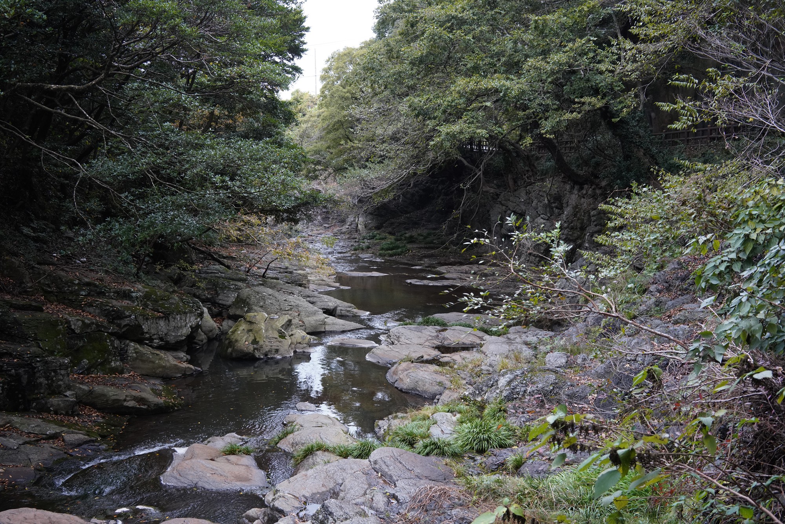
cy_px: 262
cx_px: 392
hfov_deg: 54.4
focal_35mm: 35
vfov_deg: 37.9
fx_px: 763
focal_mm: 35
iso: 1600
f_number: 8
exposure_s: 1/100
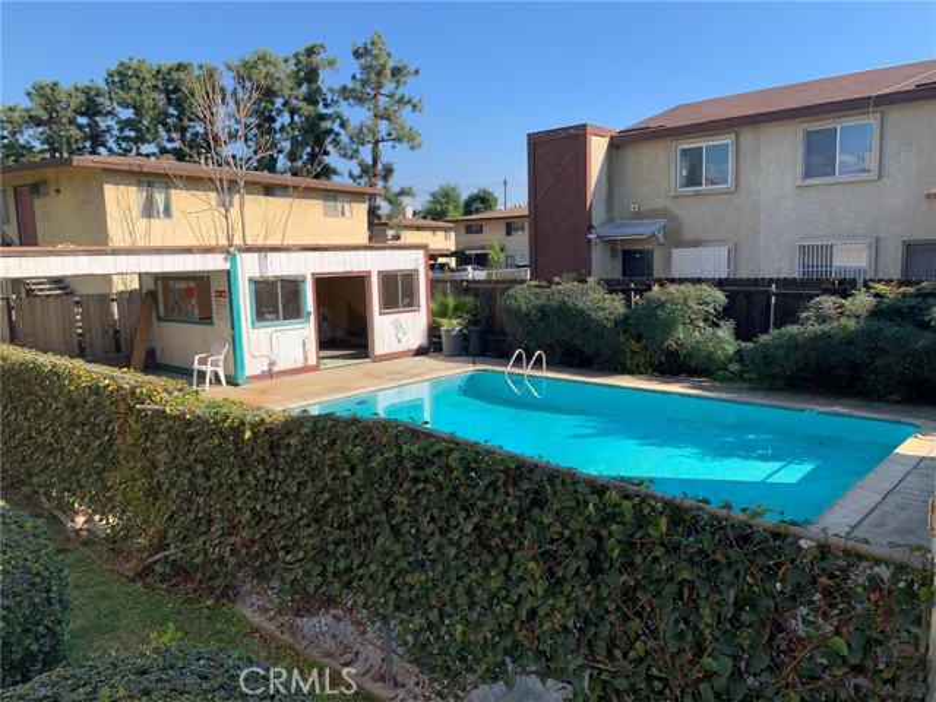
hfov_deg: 67.3
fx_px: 703
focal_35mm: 26
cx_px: 468
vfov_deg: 53.1
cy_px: 351
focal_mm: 4.25
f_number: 1.8
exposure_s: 1/1282
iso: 25
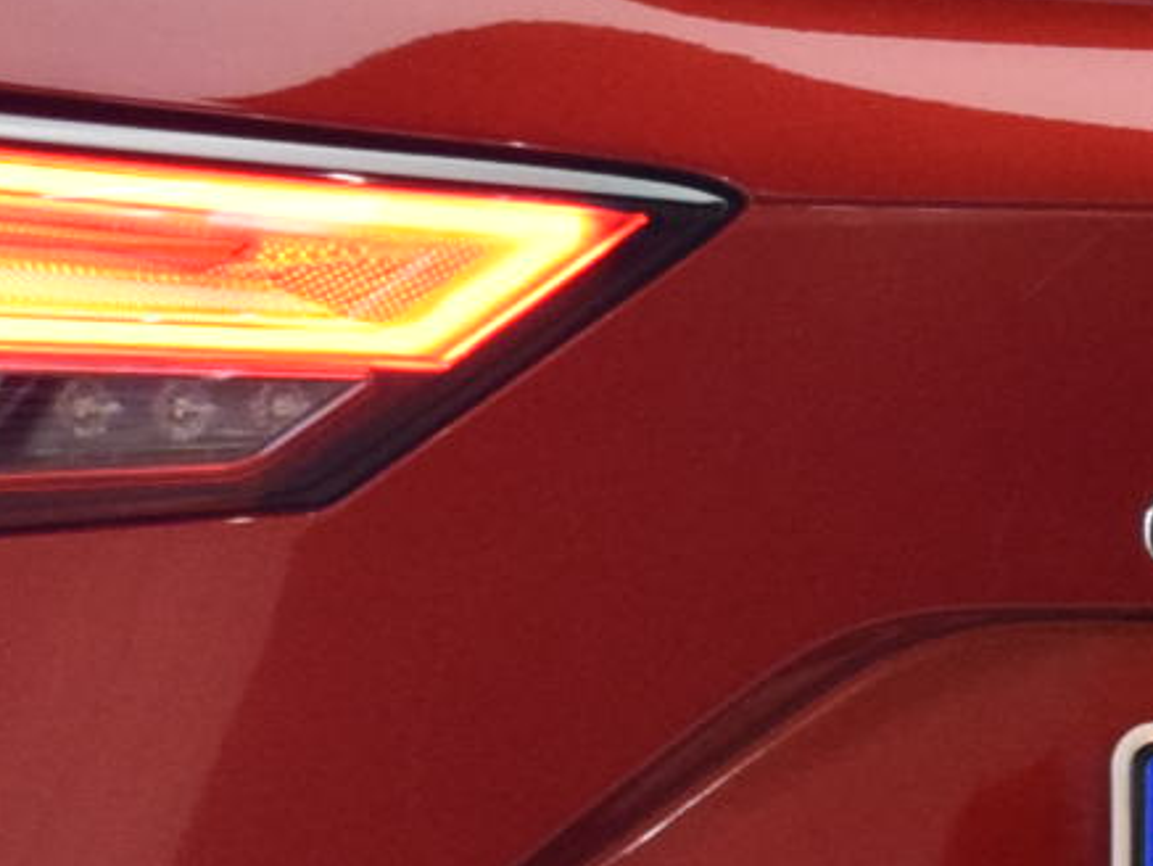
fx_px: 11861
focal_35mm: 356
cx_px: 1974
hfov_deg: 5.5
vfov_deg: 4.2
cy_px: 956
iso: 1600
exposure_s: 1/80
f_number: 4.8
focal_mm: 36
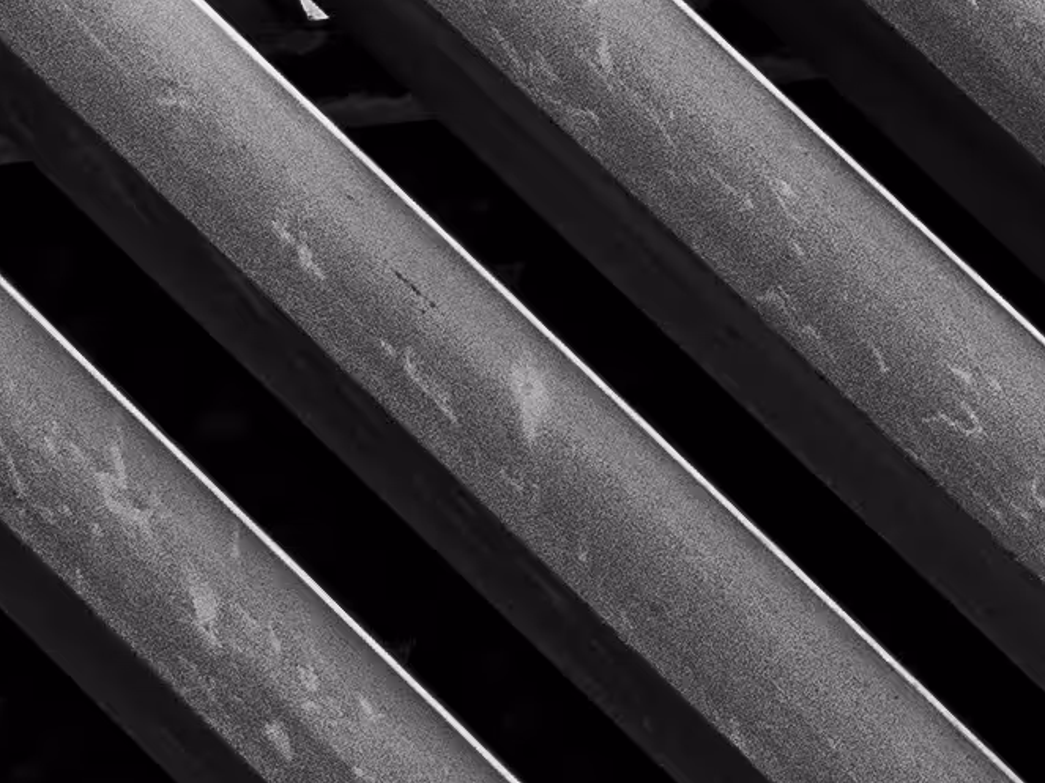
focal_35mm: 536
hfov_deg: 3.6
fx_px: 16178
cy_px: -837
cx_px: 2555
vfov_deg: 2.8
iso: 200
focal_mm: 34
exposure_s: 1/200
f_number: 8
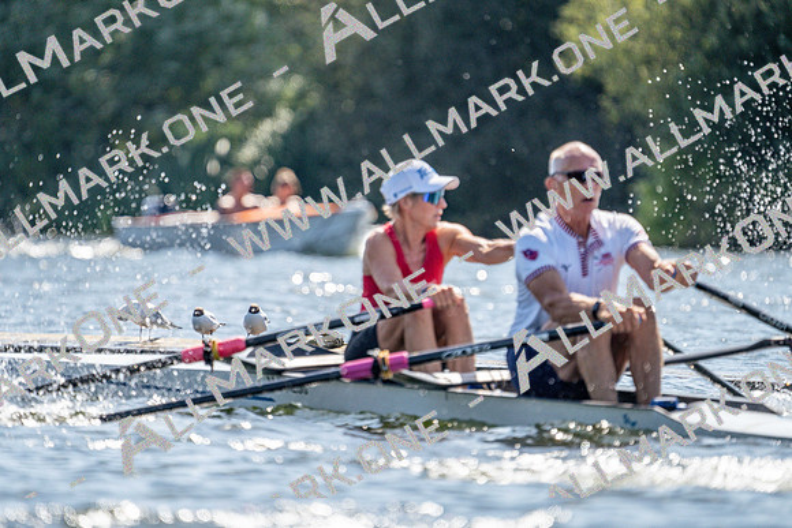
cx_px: 396
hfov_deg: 3.4
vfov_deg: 2.3
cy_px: 264
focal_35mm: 600
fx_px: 13202
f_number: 6.3
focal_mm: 600
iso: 500
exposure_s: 1/2000
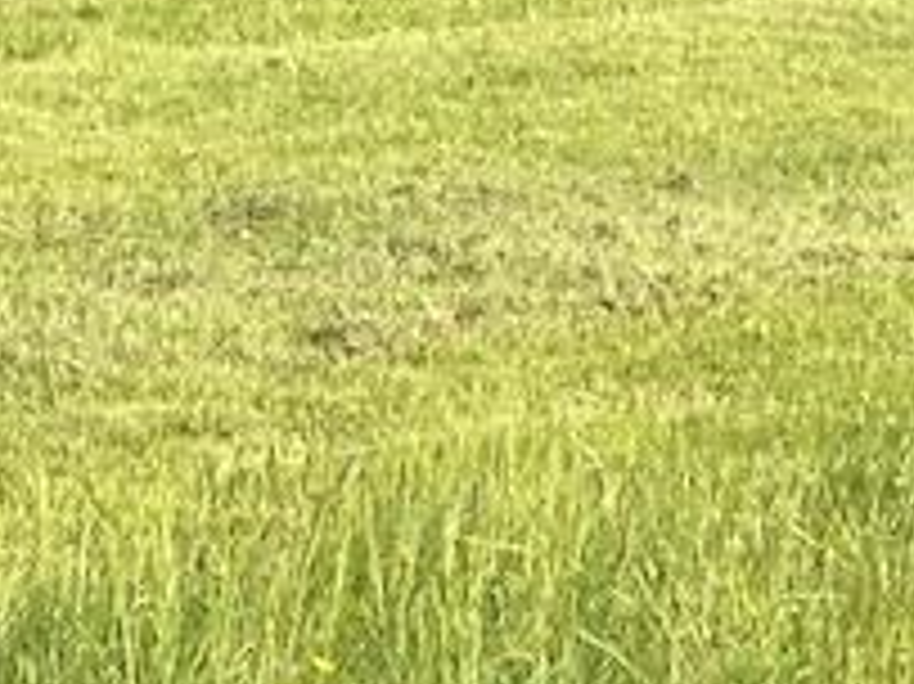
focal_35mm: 328
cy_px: -432
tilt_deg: -4.5
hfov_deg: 6.0
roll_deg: -2.5
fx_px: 8655
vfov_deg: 4.5
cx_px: -450
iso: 20
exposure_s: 1/448
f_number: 2
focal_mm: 6
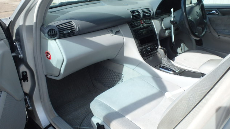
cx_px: 116
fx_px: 189
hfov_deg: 62.6
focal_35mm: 31
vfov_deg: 37.7
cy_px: 60
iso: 125
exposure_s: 1/320
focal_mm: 5
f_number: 3.9
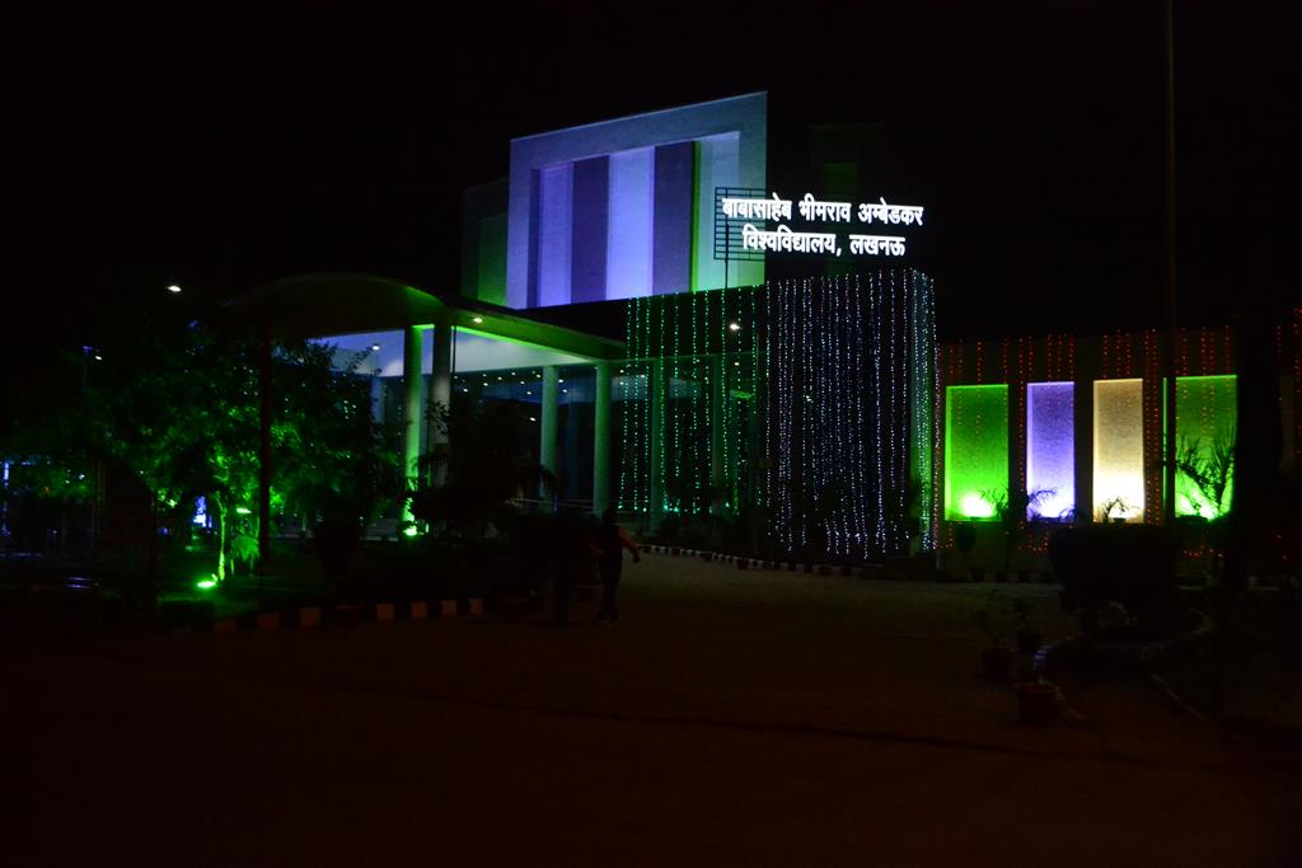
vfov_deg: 40.0
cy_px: 434
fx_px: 1194
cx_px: 651
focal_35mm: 33
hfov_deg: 57.2
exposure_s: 1/125
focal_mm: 22
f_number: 4
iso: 3200
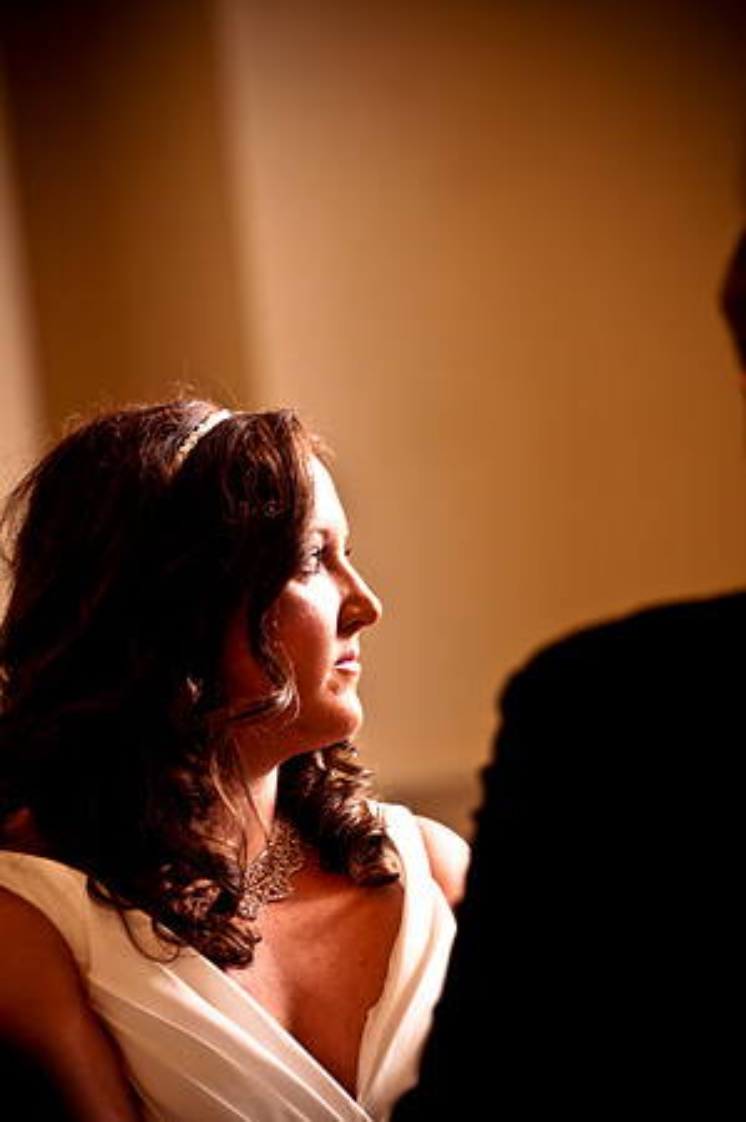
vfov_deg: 7.4
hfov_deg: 4.9
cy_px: 561
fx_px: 8645
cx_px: 373
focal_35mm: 278
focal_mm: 185
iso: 200
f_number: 2.8
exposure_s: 1/25
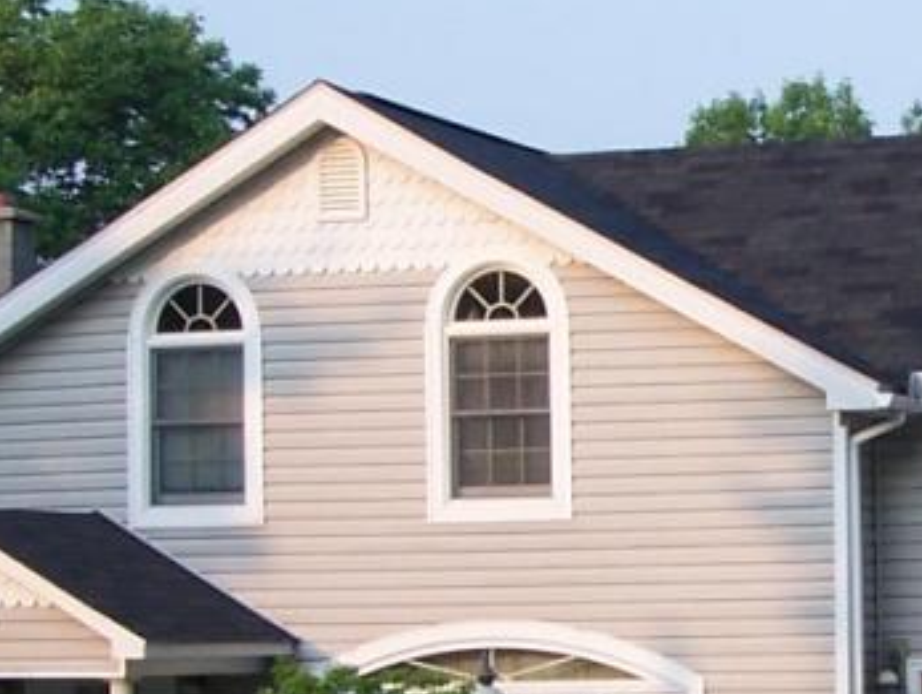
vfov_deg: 10.6
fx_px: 3733
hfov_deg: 13.9
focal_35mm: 140
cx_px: 911
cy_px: 524
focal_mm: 6.3
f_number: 2.8
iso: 80
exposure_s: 1/400
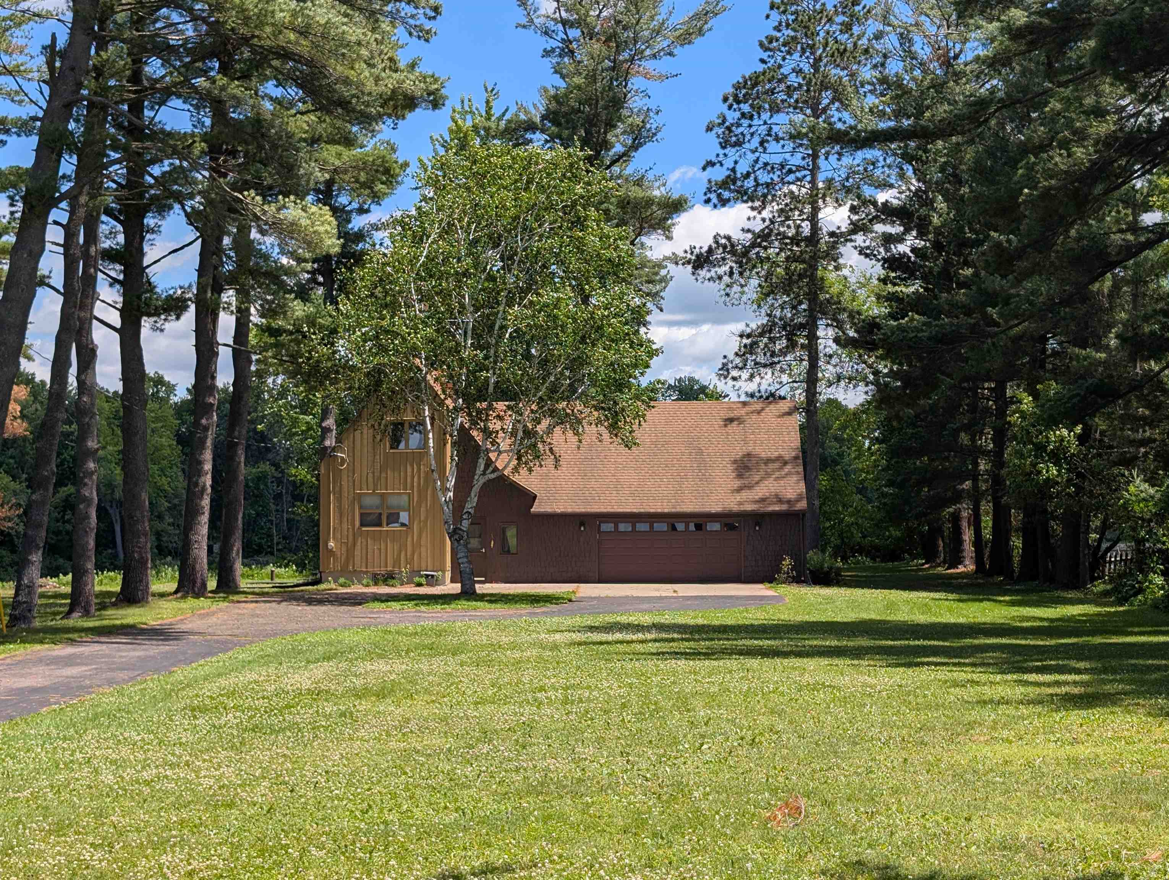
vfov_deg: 29.7
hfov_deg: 38.9
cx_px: 584
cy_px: 440
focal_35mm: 49
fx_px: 1657
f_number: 1.68
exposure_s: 1/1244
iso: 21
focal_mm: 6.9
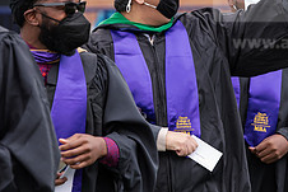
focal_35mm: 475
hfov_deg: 4.3
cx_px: 175
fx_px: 3802
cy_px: 69
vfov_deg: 2.9
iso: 500
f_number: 5
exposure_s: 1/640
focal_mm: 185
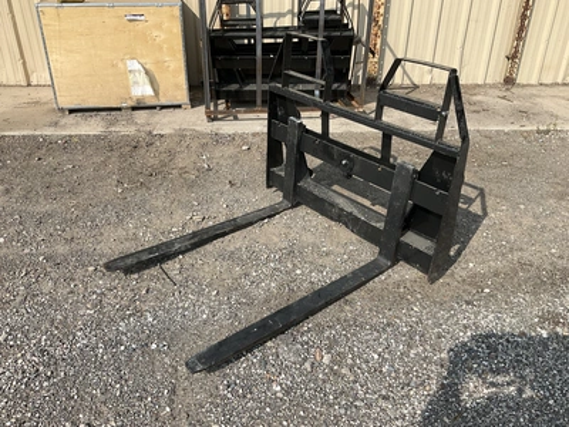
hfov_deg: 61.7
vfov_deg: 48.2
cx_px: 284
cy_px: 214
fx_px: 477
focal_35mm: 29
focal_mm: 3
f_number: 1.8
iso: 25
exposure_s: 1/1412
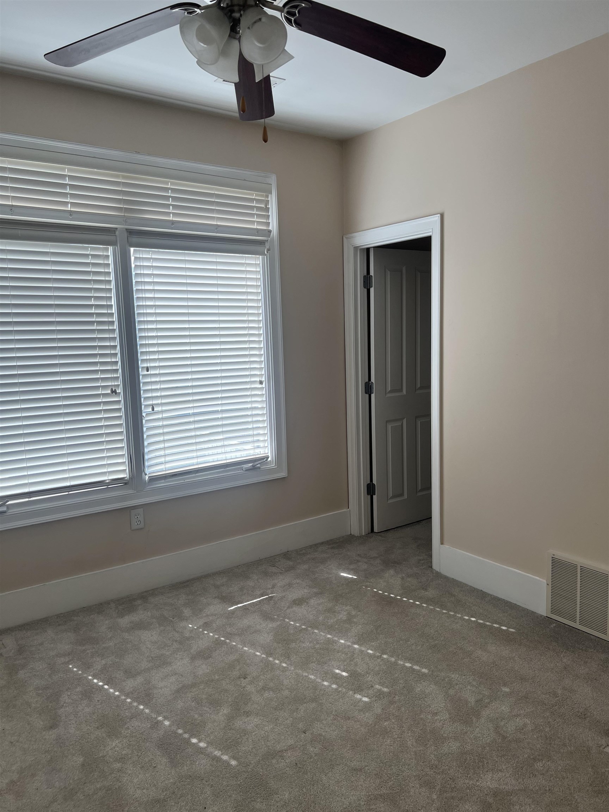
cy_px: 406
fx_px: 610
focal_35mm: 26
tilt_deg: -7.8
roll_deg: +0.8
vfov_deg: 67.3
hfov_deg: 53.1
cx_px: 304
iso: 50
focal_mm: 5.7
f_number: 1.5
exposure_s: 1/471
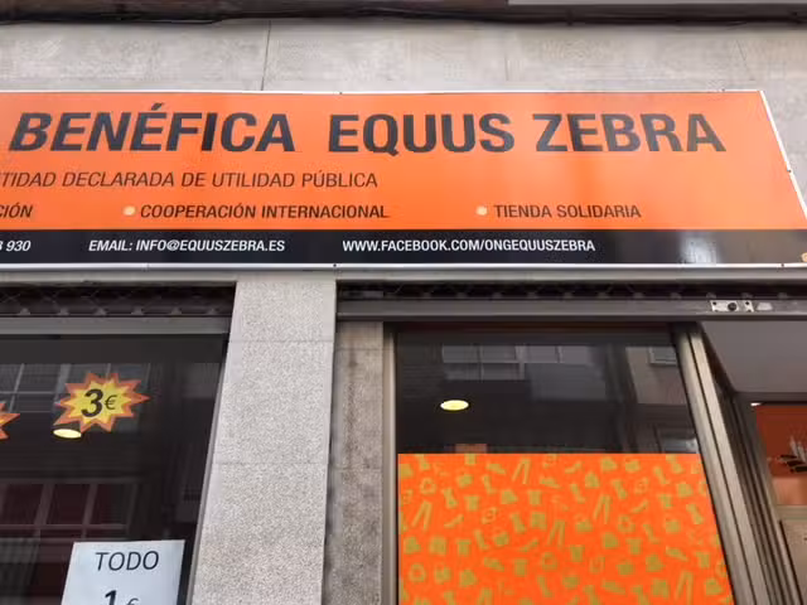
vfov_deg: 48.2
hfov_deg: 61.7
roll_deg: -0.1
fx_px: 676
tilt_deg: +31.4
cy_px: 302
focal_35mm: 29
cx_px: 404
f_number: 2.2
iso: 25
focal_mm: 4.15
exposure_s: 1/122
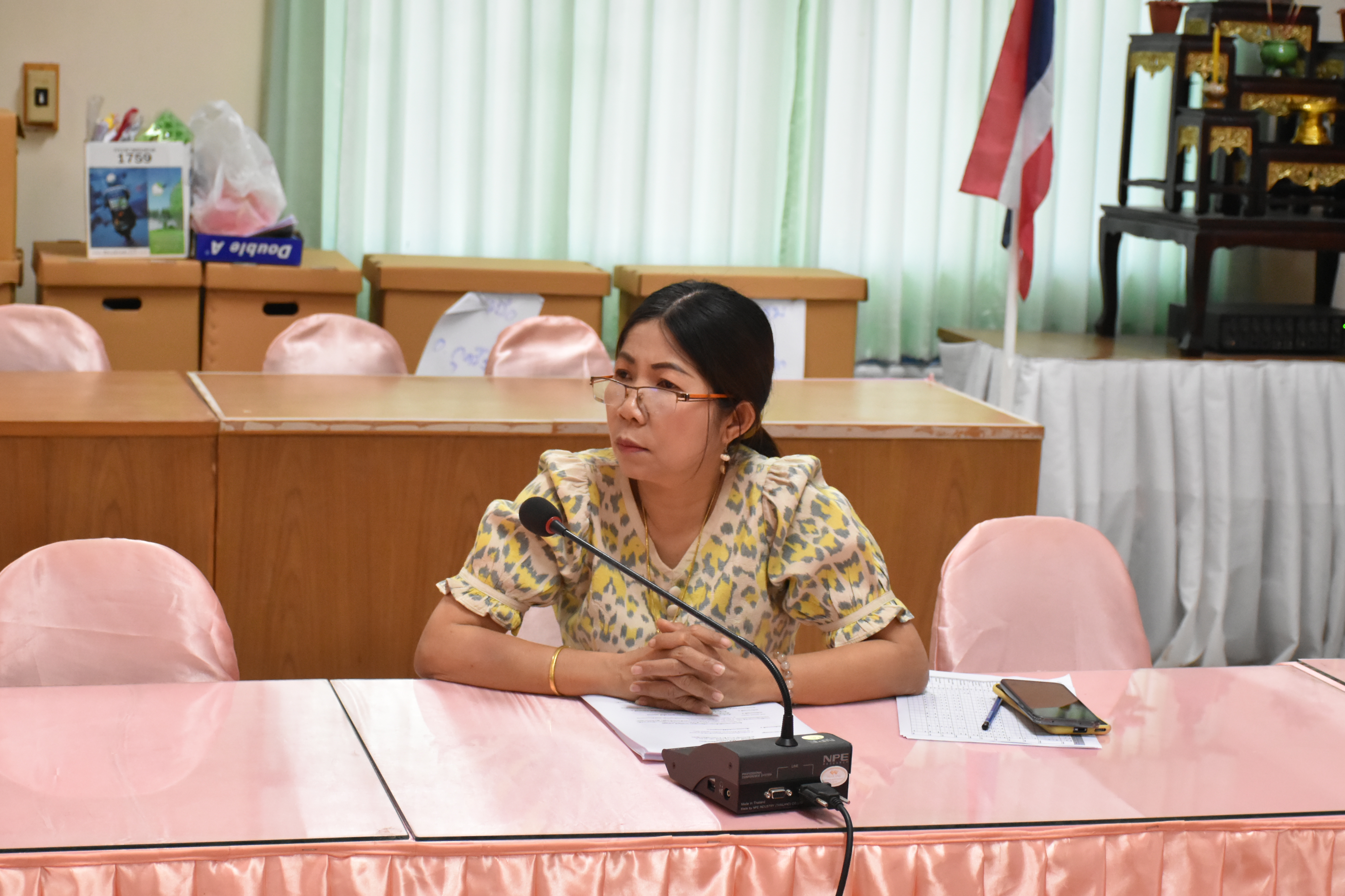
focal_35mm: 72
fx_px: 2690
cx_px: 672
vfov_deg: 18.9
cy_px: 448
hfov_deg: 28.1
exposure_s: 1/160
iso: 3200
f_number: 6.3
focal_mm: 48
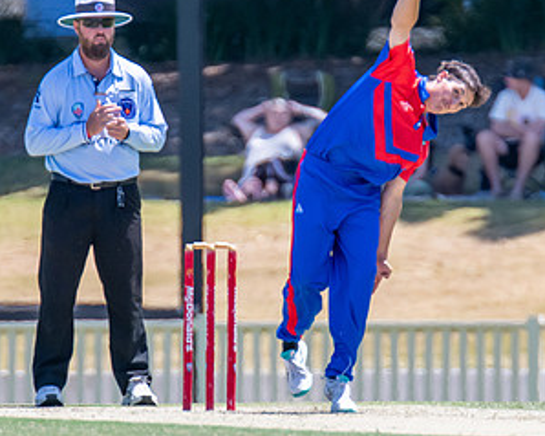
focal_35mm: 1498
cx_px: 266
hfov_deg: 1.3
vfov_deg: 1.0
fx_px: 24147
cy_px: 180
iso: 800
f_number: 5.6
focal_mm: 600
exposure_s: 1/2000
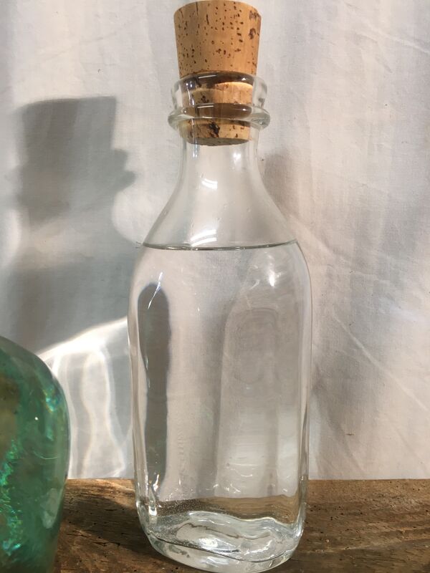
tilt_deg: -8.4
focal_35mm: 29
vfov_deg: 61.7
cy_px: 286
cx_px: 215
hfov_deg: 48.2
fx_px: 480
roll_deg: +1.8
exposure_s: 1/33
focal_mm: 4.15
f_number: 2.2
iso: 80
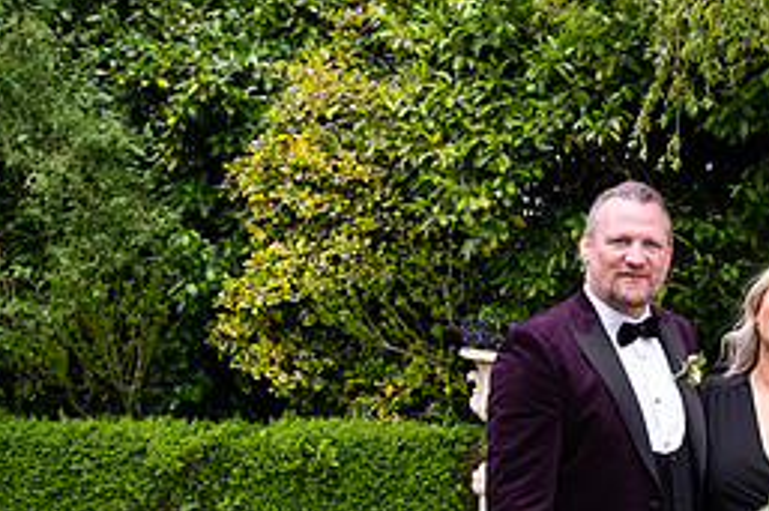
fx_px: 1686
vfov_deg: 16.8
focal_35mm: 79
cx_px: 775
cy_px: 521
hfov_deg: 24.5
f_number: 5
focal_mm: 35
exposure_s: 1/200
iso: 400
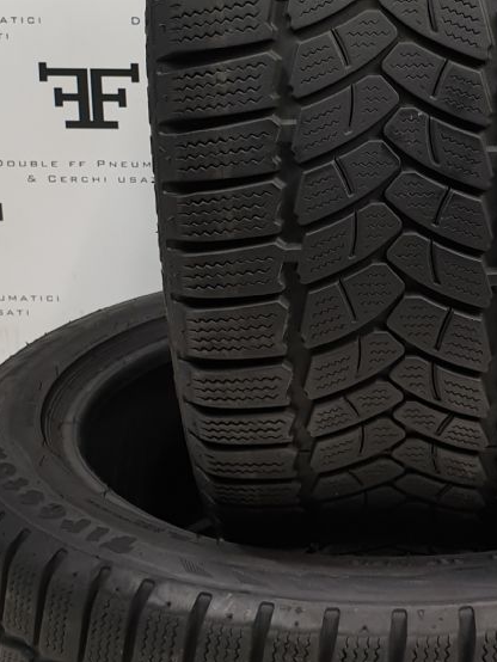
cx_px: 386
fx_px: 1167
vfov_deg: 31.3
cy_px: 201
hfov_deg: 23.7
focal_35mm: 61
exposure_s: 1/50
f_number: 2.4
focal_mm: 4.3
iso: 100
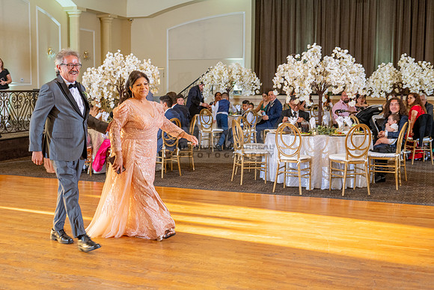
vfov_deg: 28.8
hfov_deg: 42.0
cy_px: 152
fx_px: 564
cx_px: 180
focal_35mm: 47
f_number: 4
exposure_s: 1/80
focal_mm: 40
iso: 800
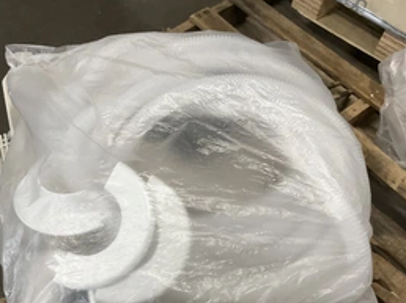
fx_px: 527
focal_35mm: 45
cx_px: 168
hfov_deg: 42.0
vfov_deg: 31.6
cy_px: 228
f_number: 1.8
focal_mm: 3
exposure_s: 1/60
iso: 100
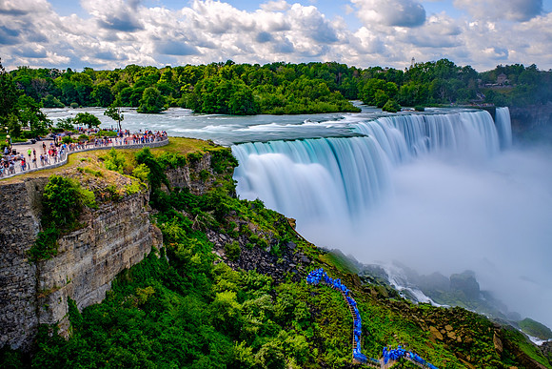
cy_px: 182
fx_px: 514
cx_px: 280
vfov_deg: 39.4
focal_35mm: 34
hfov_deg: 56.5
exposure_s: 2.1
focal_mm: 22
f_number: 8
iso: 200
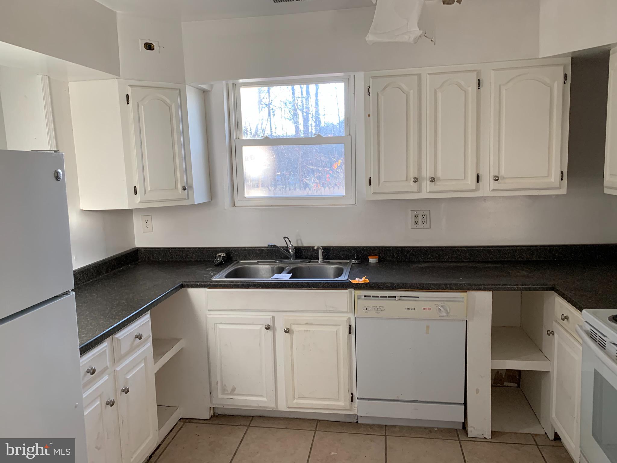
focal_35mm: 26
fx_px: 463
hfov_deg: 67.3
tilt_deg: -4.9
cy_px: 232
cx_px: 308
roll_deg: +1.4
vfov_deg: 53.1
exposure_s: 1/85
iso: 100
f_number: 1.8
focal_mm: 4.25
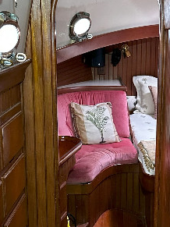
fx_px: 432
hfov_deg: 22.2
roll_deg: -0.3
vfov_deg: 29.3
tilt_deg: -12.2
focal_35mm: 66
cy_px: 137
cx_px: 82
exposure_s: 1/60
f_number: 1.78
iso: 500
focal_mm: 6.86
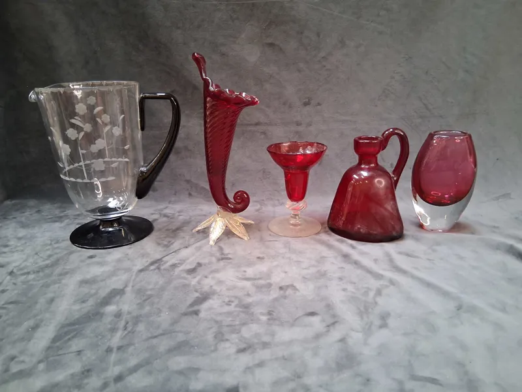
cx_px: 261
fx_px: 392
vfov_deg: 53.1
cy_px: 196
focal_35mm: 26
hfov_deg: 67.3
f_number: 1.8
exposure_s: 1/50
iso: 320
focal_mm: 3.98
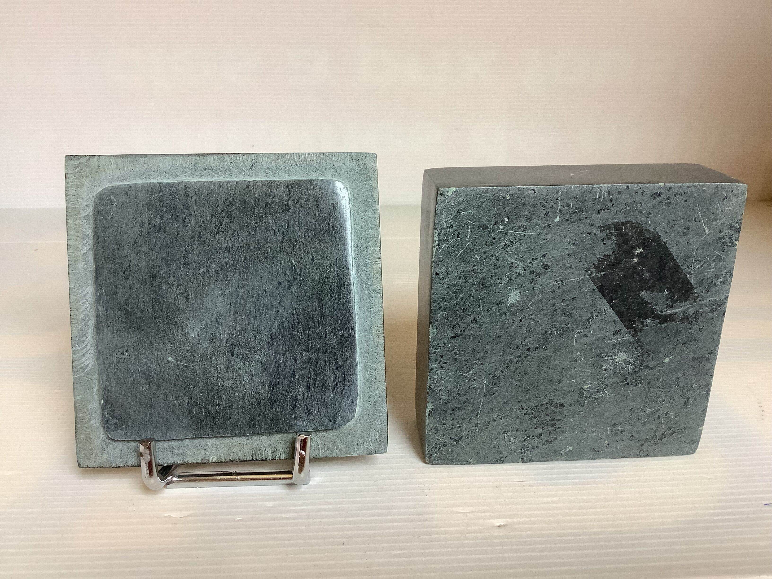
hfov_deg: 58.4
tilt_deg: -20.8
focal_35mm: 31
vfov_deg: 45.4
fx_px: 691
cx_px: 386
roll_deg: +0.5
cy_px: 290
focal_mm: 3.3
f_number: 2.4
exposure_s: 1/50
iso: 125
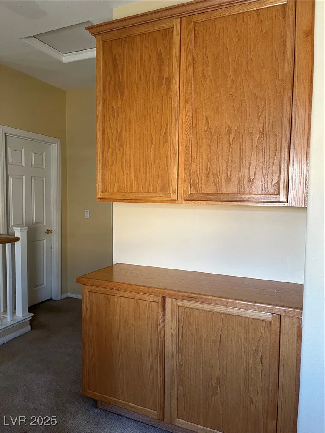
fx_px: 325
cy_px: 216
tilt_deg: -3.9
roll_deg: -0.9
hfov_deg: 53.1
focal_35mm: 26
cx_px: 162
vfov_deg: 67.3
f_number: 1.6
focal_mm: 5.1
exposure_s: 1/61
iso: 125
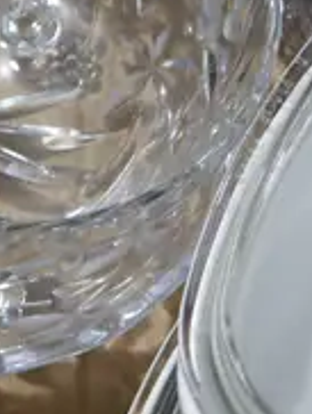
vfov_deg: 11.6
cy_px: 55
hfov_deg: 8.8
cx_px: 101
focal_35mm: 169
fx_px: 2026
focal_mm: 15
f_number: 3.6
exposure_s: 1/125
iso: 200
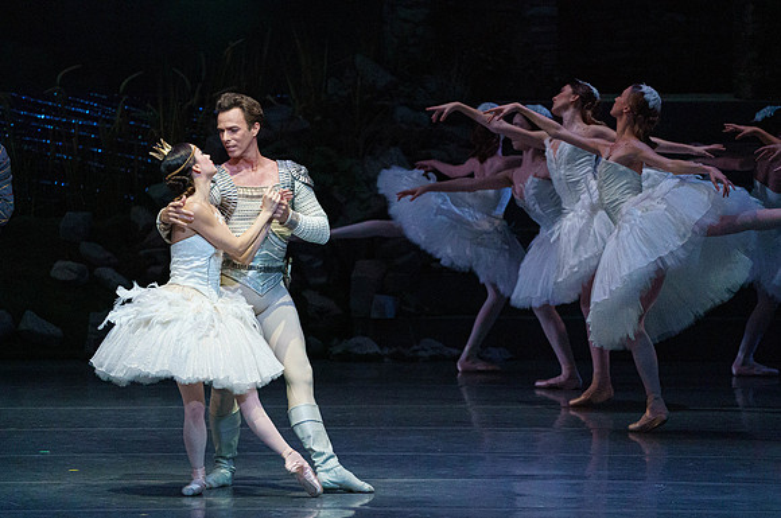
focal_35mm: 411
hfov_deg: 5.0
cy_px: 273
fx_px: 8911
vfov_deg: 3.3
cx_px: 371
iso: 8000
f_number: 5.6
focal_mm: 391
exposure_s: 1/250
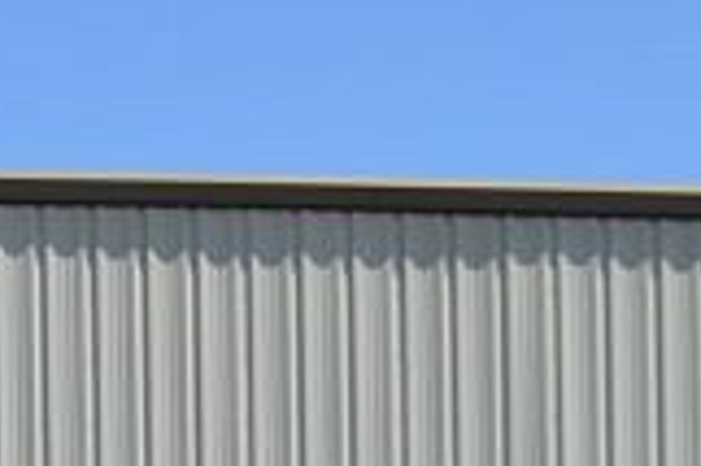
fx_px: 3929
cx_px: -845
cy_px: 1383
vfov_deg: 6.3
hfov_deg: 9.3
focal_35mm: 202
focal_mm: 22
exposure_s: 1/250
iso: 100
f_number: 8
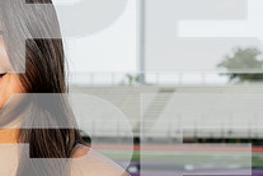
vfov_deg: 9.0
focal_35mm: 151
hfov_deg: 13.3
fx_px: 1103
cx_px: -37
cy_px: 161
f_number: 7.1
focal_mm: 54
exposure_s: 1/250
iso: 320
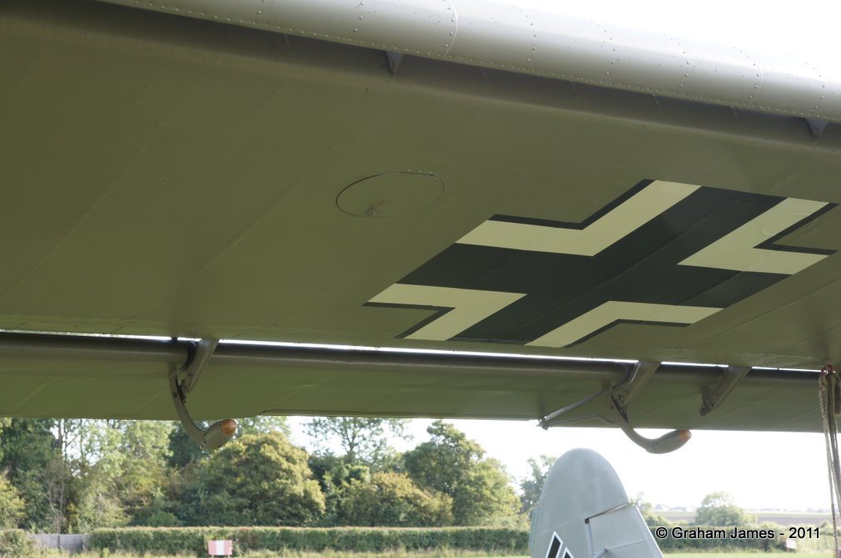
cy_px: 279
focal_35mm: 68
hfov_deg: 29.9
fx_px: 1575
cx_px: 420
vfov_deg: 20.1
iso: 100
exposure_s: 1/15
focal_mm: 45
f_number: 10
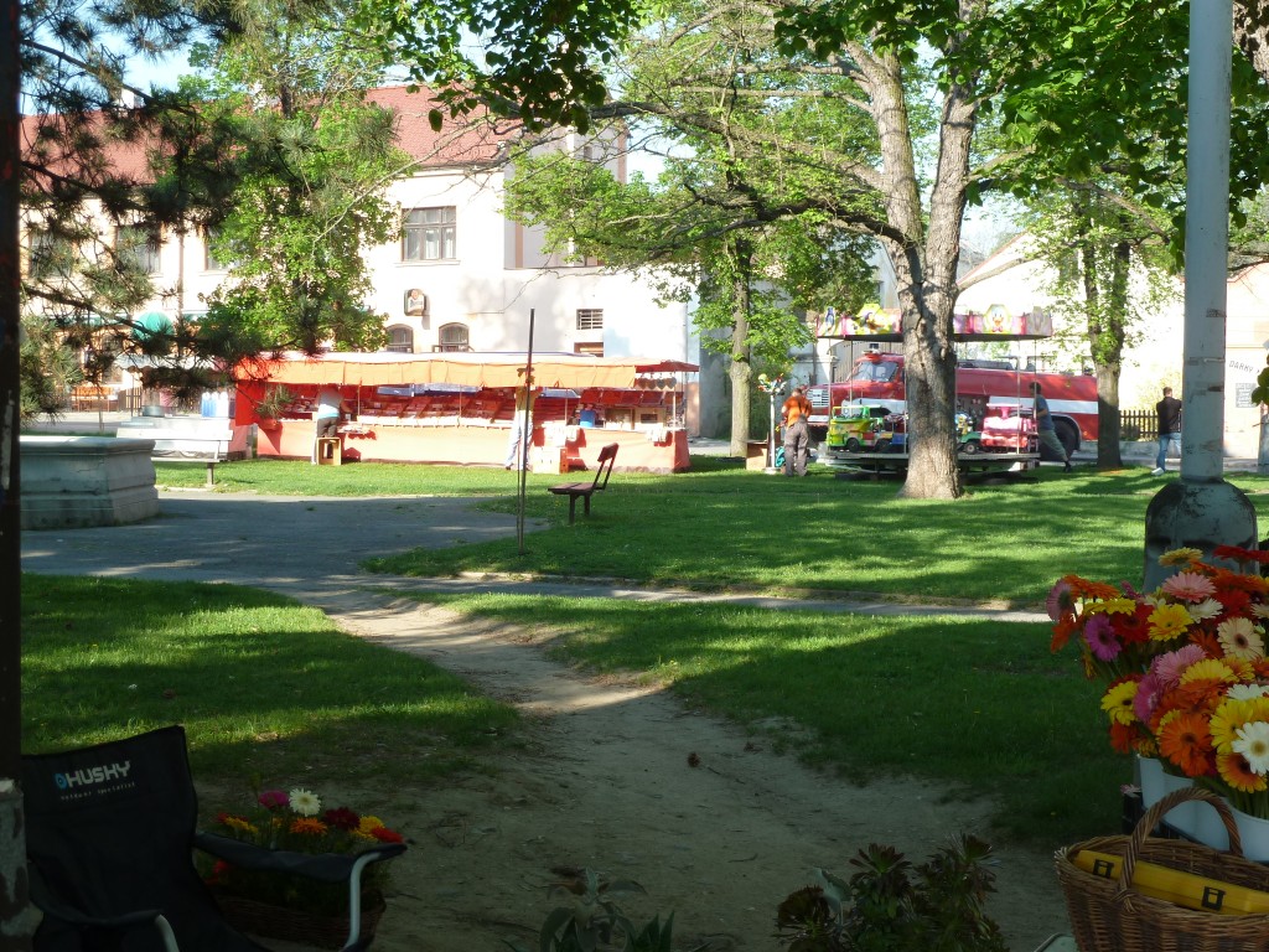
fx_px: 2016
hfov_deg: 34.9
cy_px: 476
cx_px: 634
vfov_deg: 26.6
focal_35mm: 55
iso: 80
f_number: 3.9
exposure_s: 1/125
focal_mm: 9.1
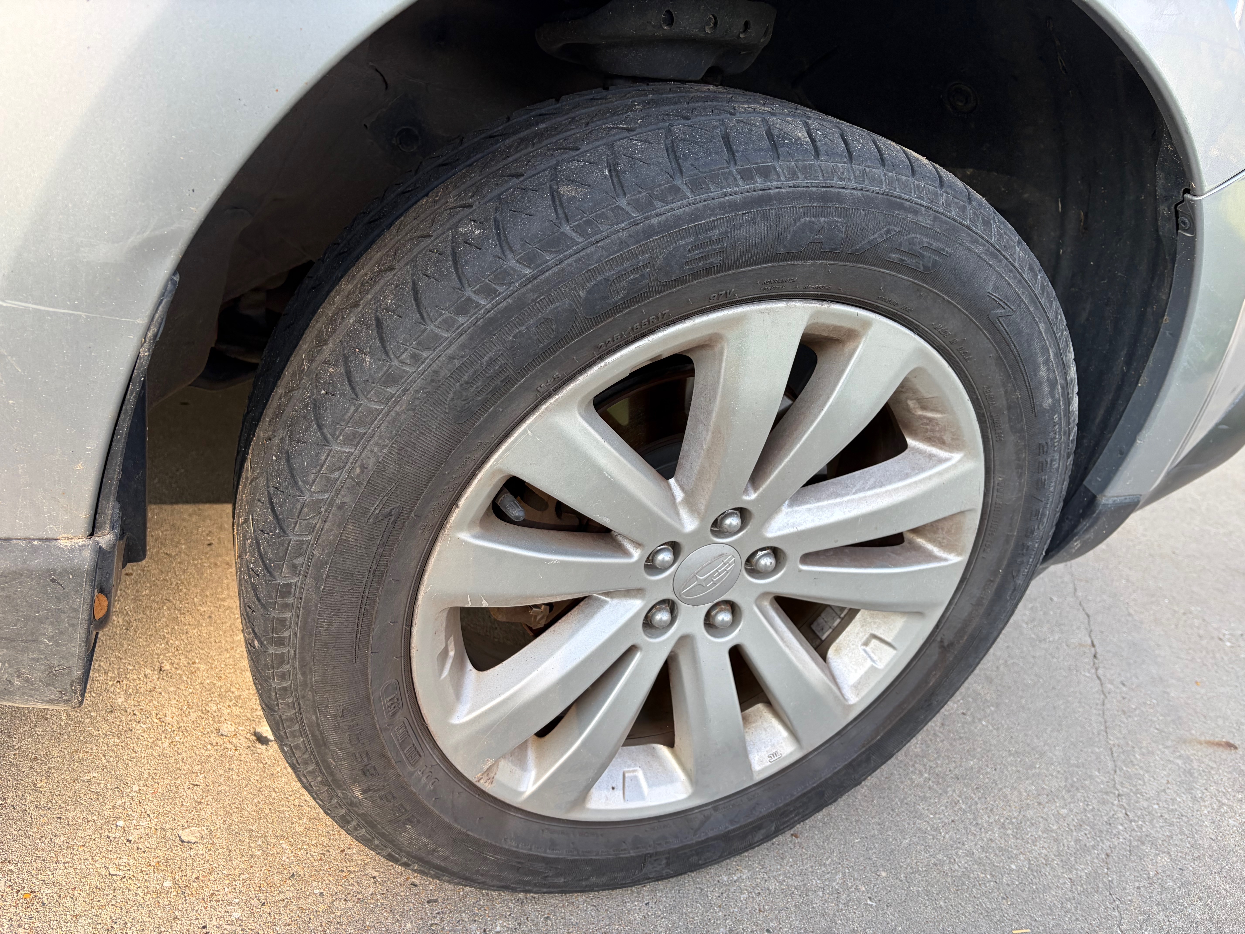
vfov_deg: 53.1
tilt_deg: -25.8
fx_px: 935
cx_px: 622
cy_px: 467
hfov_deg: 67.3
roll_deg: -22.0
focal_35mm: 26
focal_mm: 5.96
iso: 50
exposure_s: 1/290
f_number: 1.6
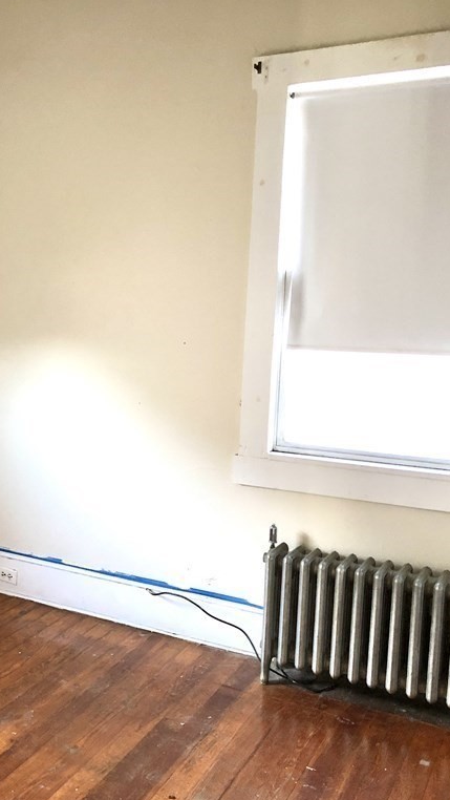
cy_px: 402
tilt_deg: -8.9
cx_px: 17
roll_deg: -0.9
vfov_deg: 49.4
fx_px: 869
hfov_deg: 27.6
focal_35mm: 41
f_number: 1.8
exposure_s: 1/15
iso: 64
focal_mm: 4
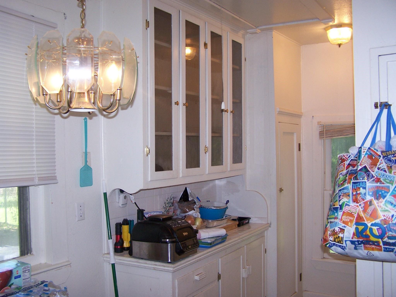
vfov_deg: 37.7
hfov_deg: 49.0
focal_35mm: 38
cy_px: 148
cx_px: 198
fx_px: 435
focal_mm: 6.3
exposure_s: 1/60
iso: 140
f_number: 2.8
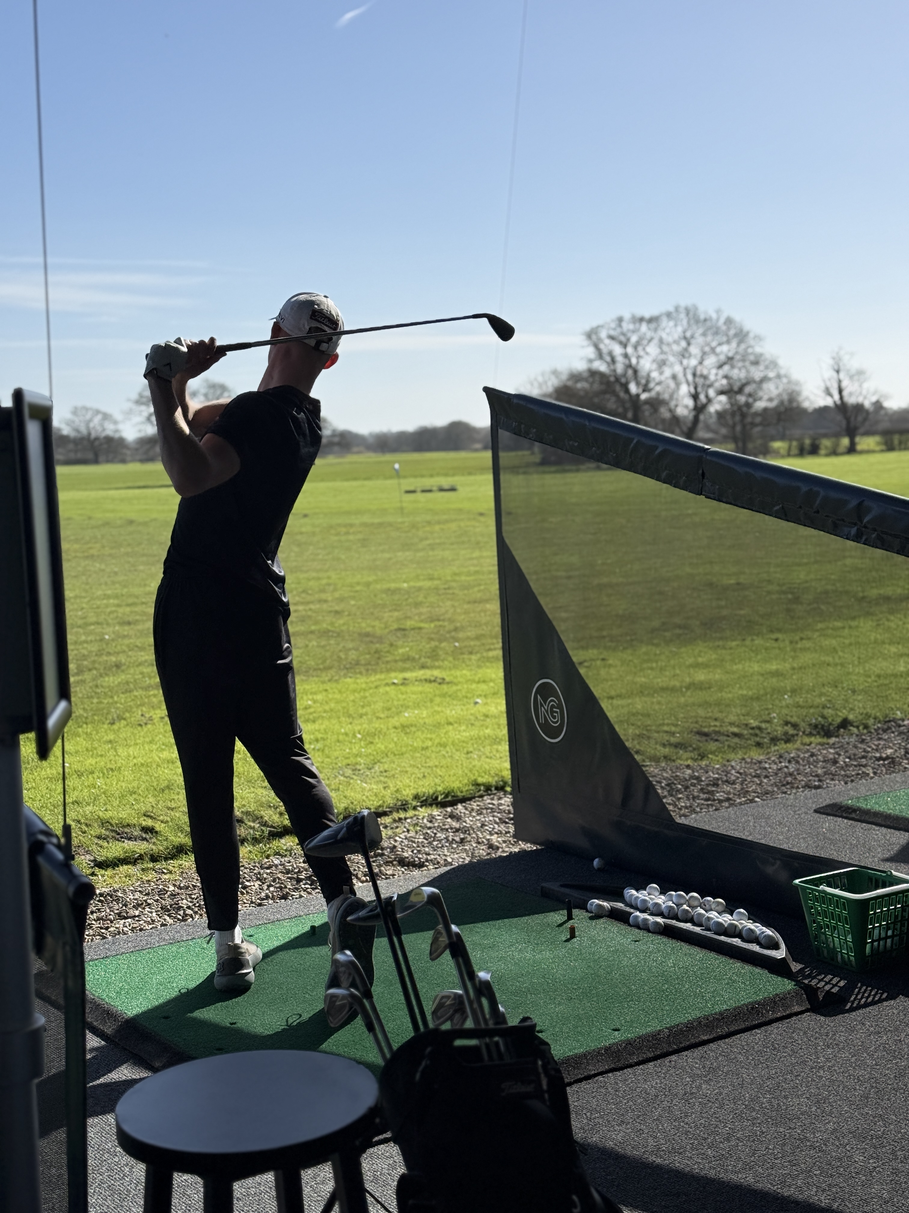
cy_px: 606
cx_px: 454
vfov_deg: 39.7
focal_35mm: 48
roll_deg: +1.9
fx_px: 1681
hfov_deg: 30.3
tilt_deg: -5.4
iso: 64
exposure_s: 1/7143
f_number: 1.78
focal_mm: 6.76
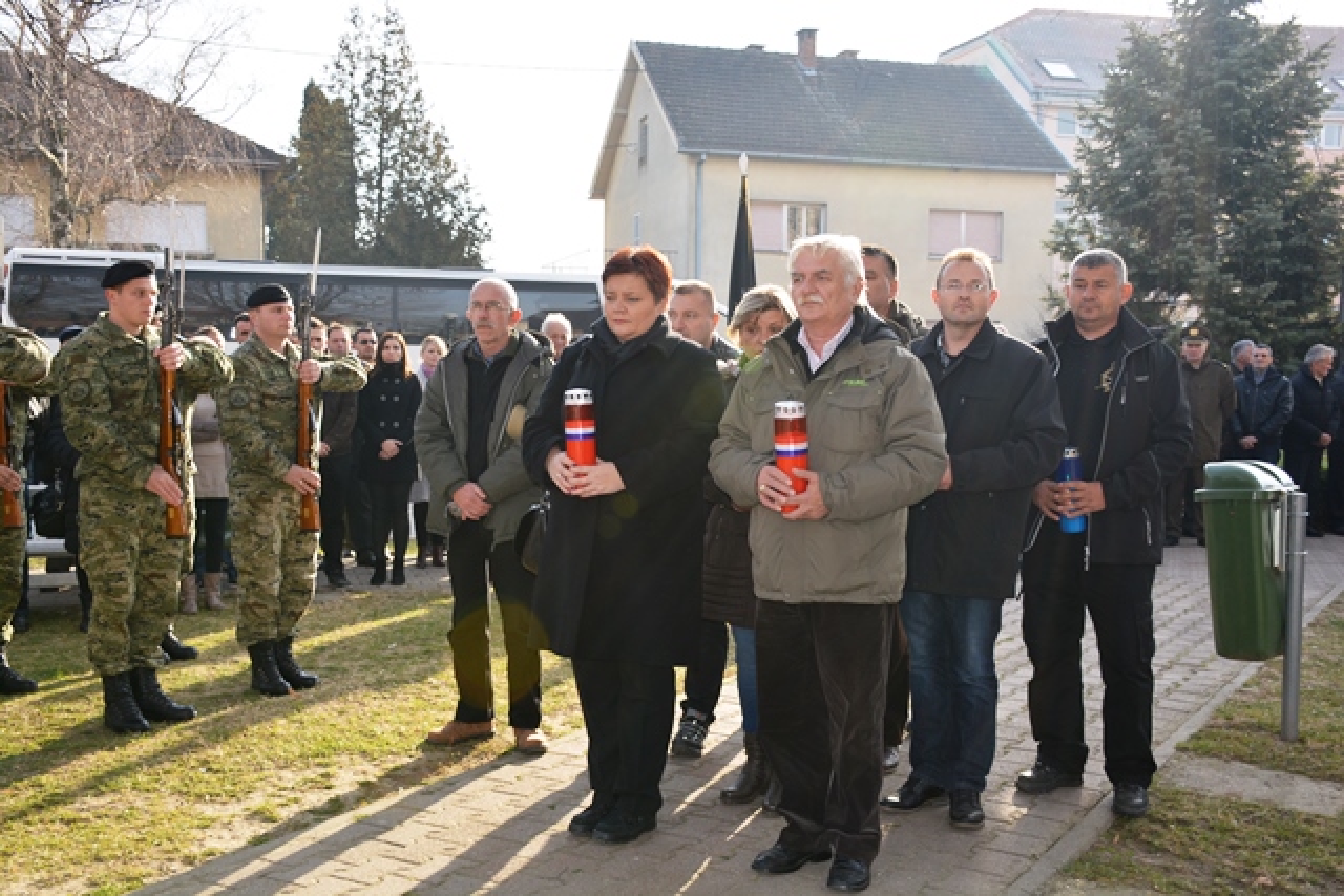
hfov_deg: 49.5
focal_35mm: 39
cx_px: 672
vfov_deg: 34.2
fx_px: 1456
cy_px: 448
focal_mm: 26
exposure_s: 1/200
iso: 100
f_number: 5
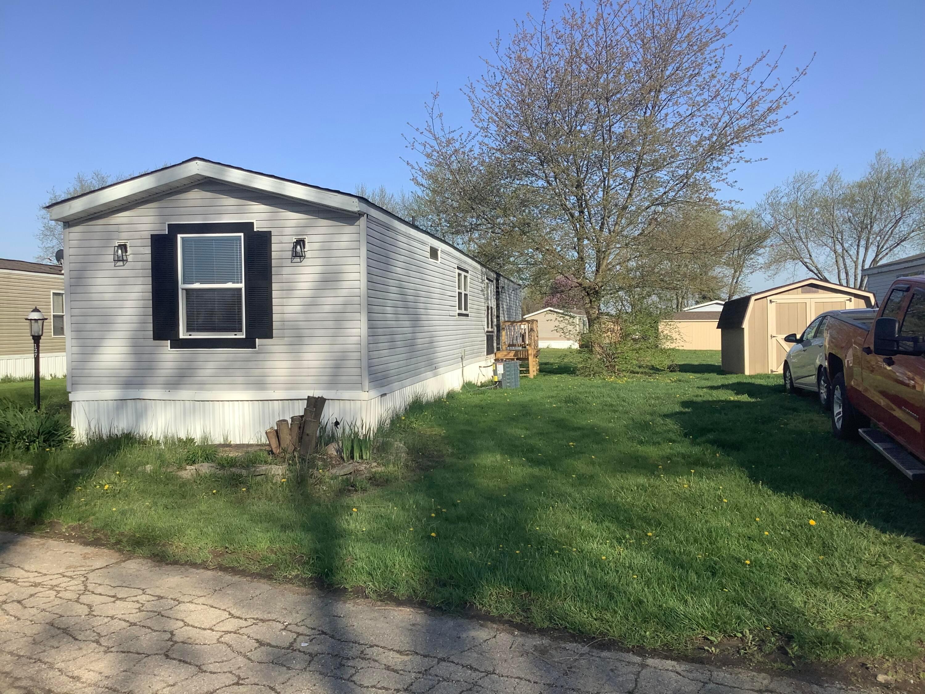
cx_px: 462
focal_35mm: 31
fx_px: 828
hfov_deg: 58.4
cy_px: 347
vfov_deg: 45.4
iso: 25
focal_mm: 3.3
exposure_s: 1/1148
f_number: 2.4
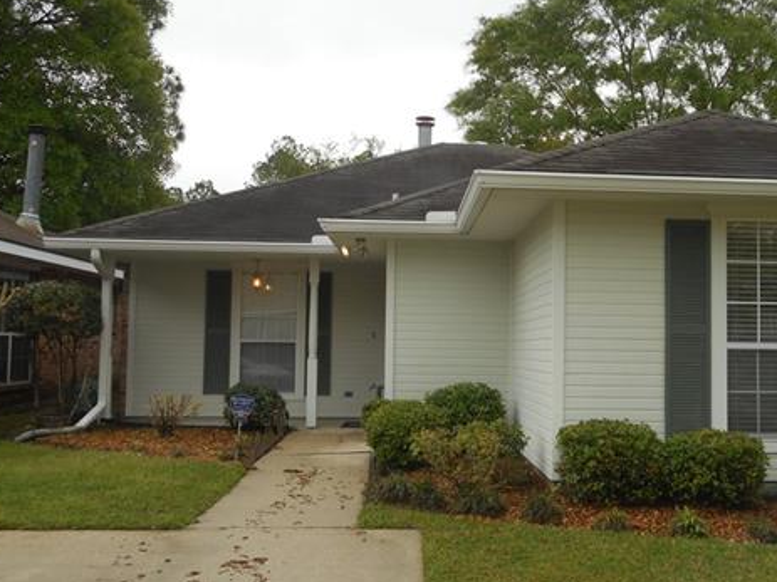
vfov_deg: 30.9
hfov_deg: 40.2
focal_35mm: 47
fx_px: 1055
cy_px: 268
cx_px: 485
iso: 80
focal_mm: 6
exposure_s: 1/125
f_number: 4.2
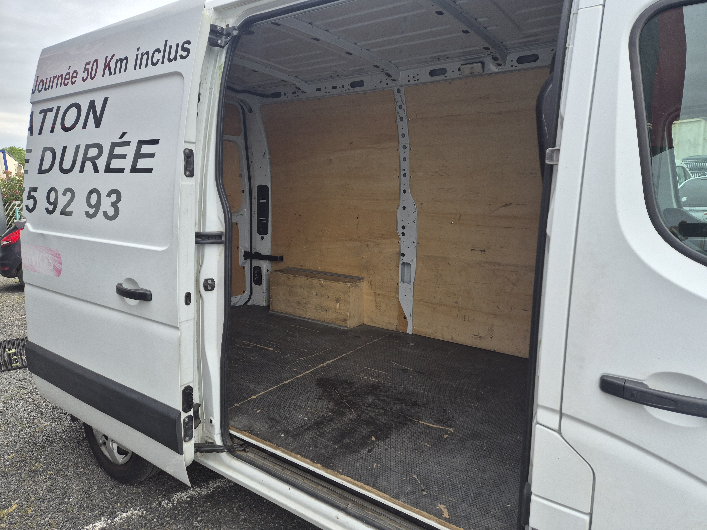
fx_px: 470
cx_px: 354
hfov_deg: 73.9
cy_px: 265
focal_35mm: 23
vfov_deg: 58.9
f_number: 1.8
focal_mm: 5.4
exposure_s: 1/180
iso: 64
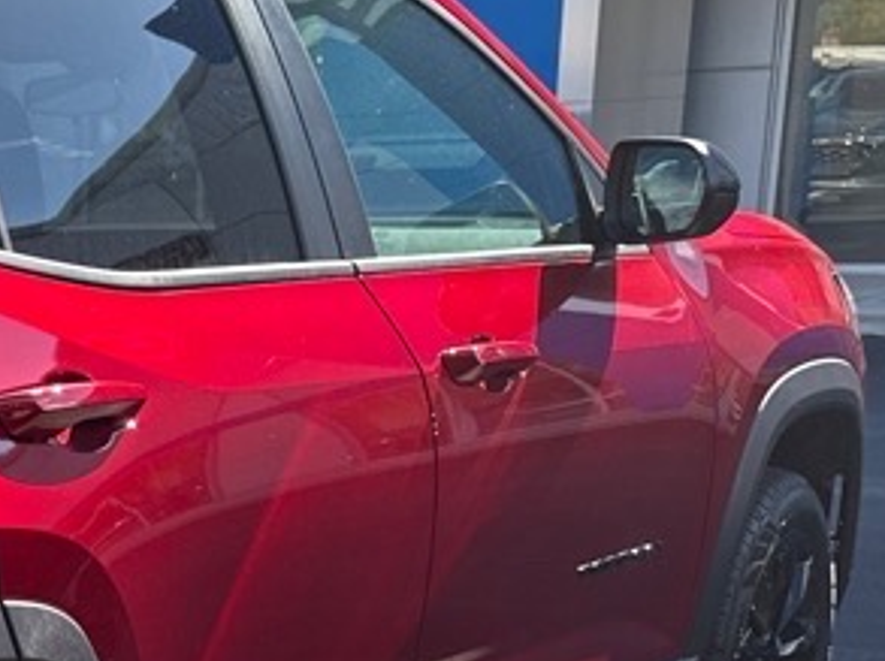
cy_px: 767
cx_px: -393
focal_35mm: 84
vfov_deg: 16.9
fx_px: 2145
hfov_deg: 20.4
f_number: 1.78
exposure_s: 1/1522
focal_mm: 6.76
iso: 100
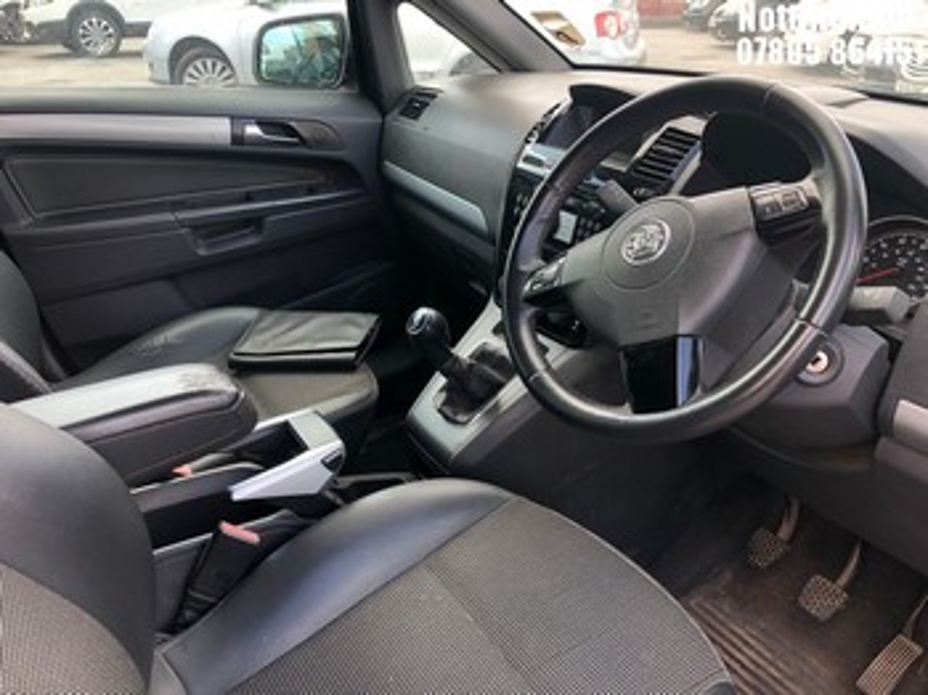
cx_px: 464
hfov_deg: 63.5
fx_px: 750
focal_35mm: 28
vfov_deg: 49.7
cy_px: 348
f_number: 1.8
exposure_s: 1/120
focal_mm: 4
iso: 50
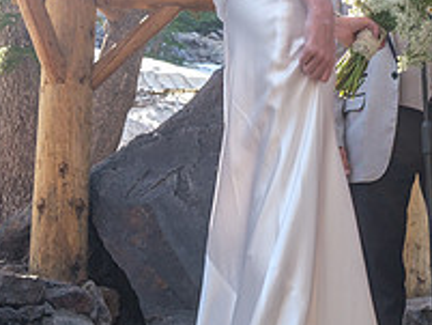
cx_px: 423
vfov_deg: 19.6
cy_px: 115
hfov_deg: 24.9
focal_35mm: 75
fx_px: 937
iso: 250
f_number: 3.6
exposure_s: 1/210
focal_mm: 18
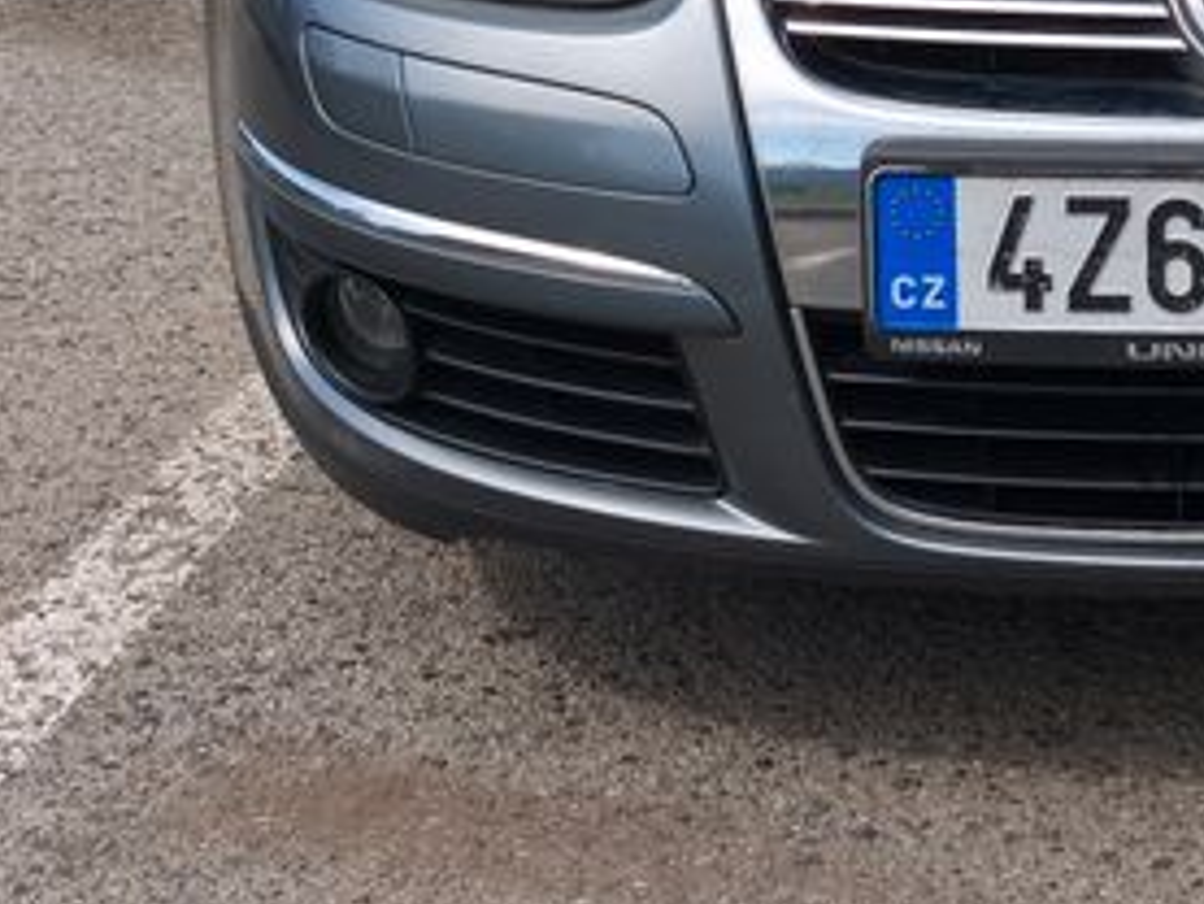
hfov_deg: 21.8
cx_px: 1308
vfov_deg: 16.8
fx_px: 2958
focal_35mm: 85
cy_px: -109
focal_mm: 6.57
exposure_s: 1/925
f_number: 1.6
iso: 50
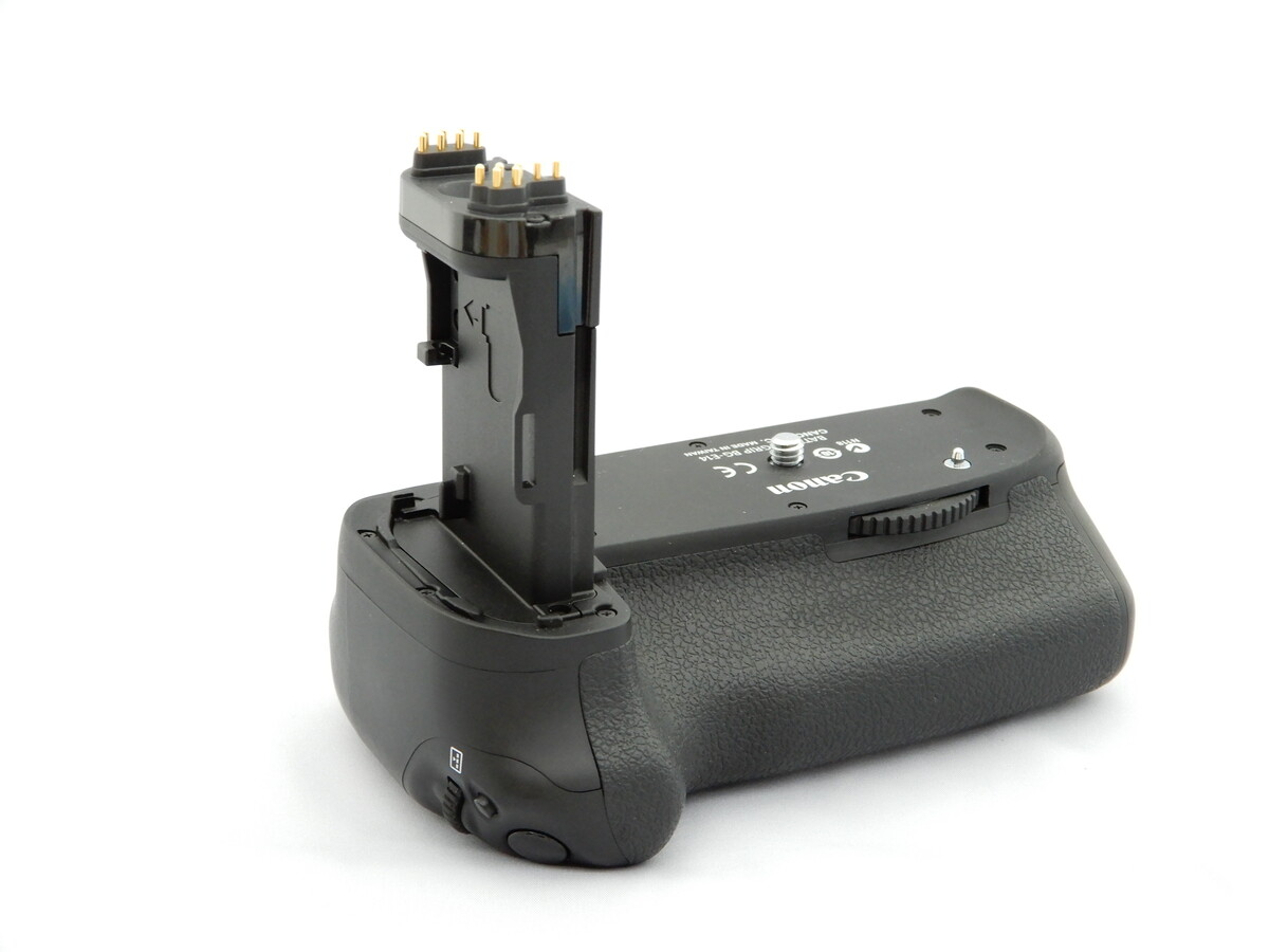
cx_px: 634
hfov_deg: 38.2
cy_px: 476
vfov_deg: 29.1
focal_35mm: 50
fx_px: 1833
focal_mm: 8.9
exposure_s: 1/25
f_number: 4
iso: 400
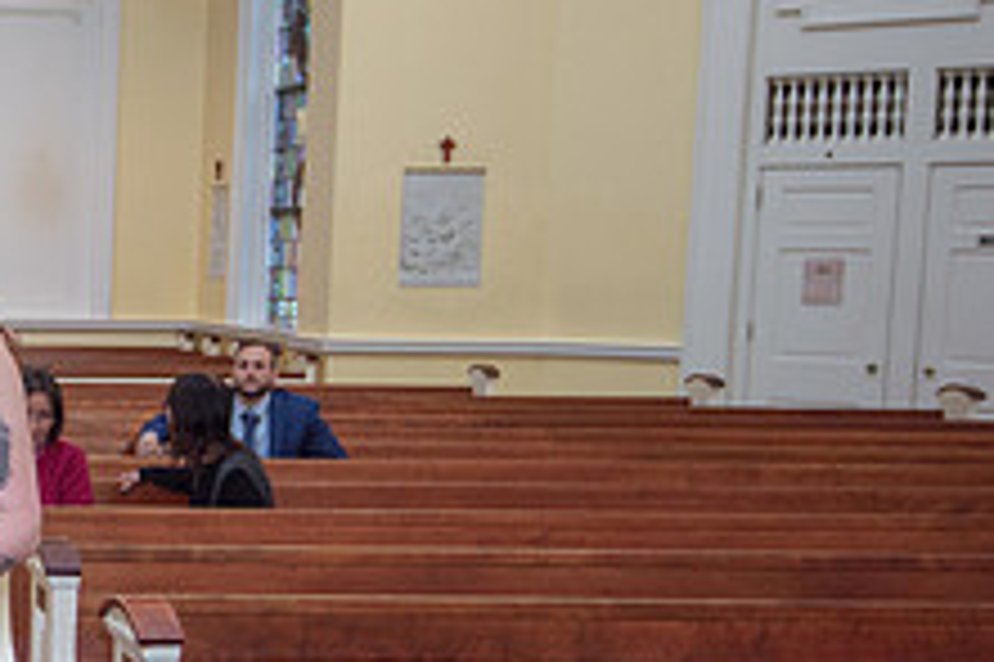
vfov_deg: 17.8
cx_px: -306
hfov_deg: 23.5
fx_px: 2097
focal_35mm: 76
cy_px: 468
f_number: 4
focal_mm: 29
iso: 1000
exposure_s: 1/125
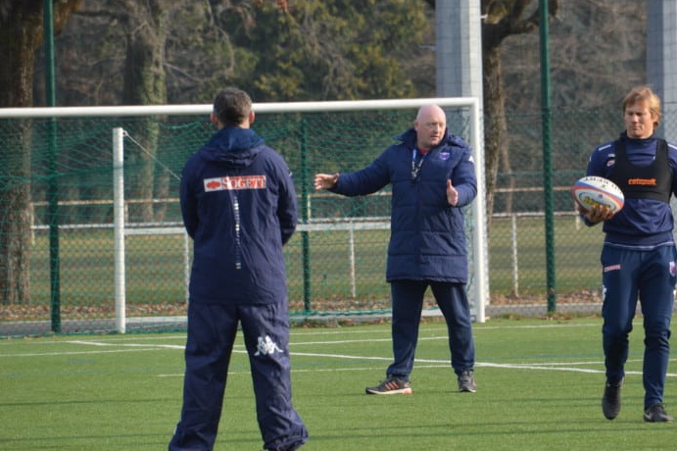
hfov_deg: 4.8
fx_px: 8157
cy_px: 236
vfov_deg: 3.2
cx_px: 387
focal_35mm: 434
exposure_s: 1/500
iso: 400
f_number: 6.3
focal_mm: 200
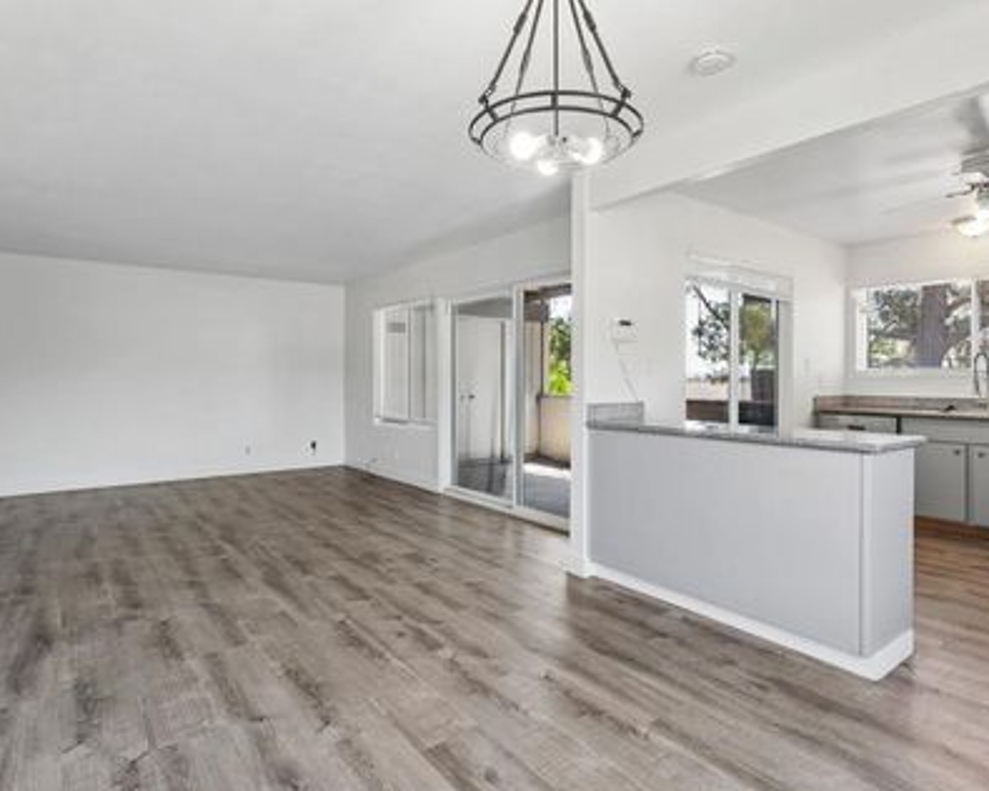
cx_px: 523
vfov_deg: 69.2
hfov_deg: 81.5
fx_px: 574
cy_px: 394
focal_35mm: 20
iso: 100
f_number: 13
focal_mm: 16.5
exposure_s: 1/2
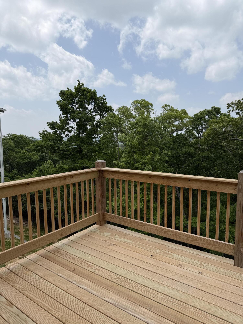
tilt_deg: -7.6
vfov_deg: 71.6
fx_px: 225
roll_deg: +0.4
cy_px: 162
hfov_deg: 56.8
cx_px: 122
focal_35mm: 24
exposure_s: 1/5319
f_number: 1.78
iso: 80
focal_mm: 6.76
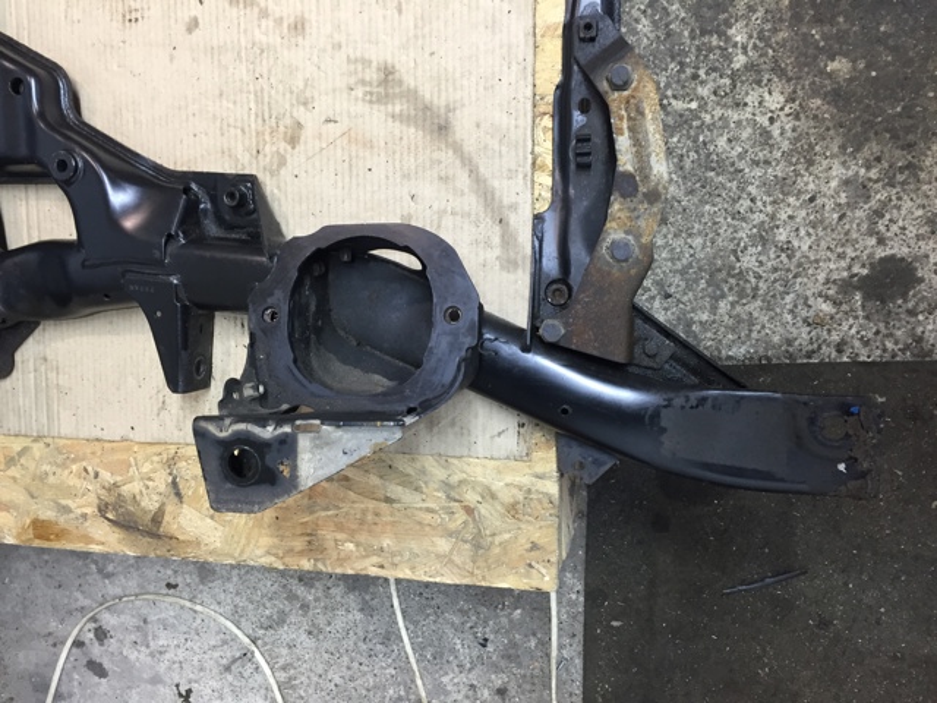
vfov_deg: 48.2
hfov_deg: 61.7
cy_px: 352
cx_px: 468
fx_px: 785
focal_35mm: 29
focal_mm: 4.15
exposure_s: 1/33
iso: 125
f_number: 2.2
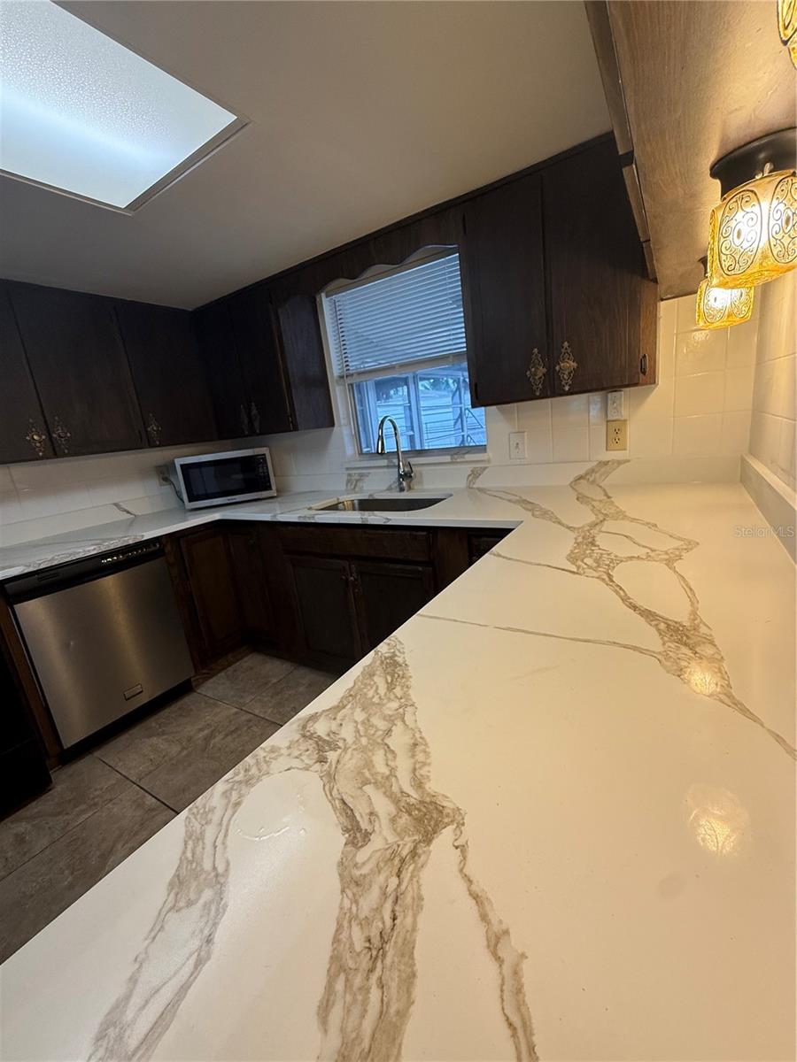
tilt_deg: -13.7
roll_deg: +6.3
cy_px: 531
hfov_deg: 85.7
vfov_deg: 102.1
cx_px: 398
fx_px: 430
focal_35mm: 14
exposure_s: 1/120
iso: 125
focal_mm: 2.22
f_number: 2.2
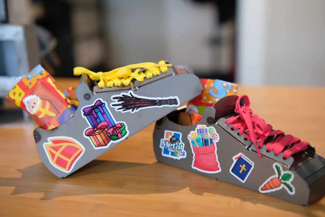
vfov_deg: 27.0
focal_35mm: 50
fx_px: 452
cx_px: 162
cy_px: 108
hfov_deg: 39.6
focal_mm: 33
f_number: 1.6
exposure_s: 1/80
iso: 200
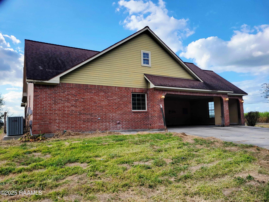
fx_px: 202
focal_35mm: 26
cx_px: 134
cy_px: 101
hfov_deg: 67.3
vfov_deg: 53.1
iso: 40
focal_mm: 5.4
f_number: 1.8
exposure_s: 1/1111
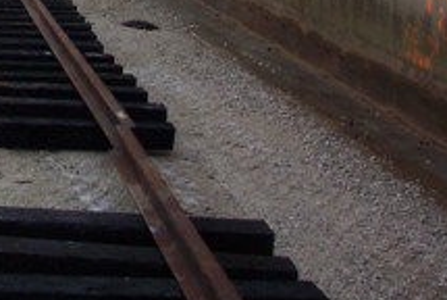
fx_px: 1293
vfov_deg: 12.6
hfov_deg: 18.4
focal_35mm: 104
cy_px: -134
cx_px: -114
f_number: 9.5
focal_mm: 7.5
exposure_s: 1/60
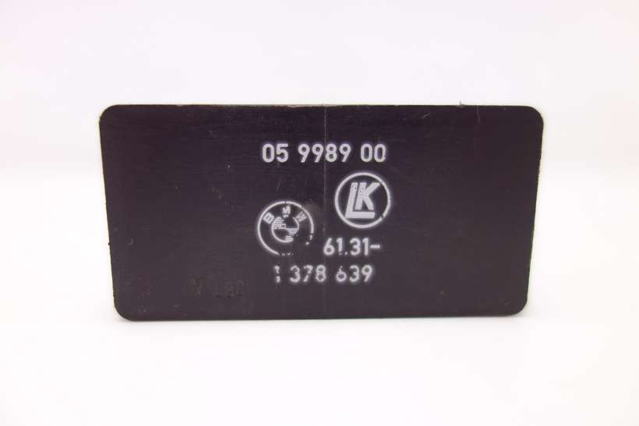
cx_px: 320
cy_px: 213
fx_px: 497
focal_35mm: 28
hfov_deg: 65.5
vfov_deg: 46.4
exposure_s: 1/80
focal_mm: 10.4
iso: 125
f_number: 1.8
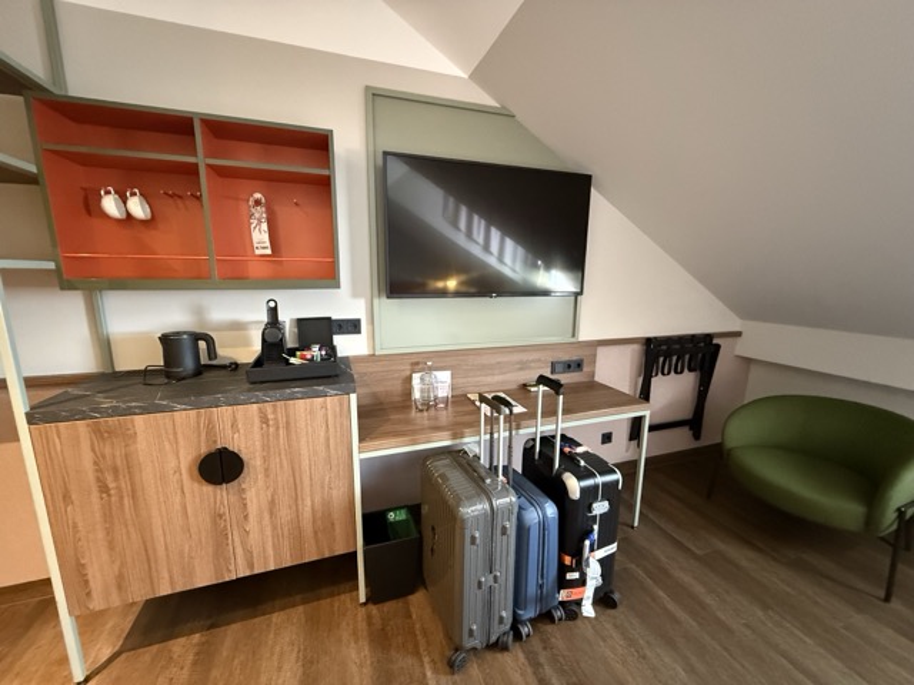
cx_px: 457
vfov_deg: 85.7
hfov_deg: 102.1
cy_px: 342
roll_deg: -0.3
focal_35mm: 14
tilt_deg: -10.5
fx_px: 370
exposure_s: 1/50
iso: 1000
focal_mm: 2.22
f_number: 2.2
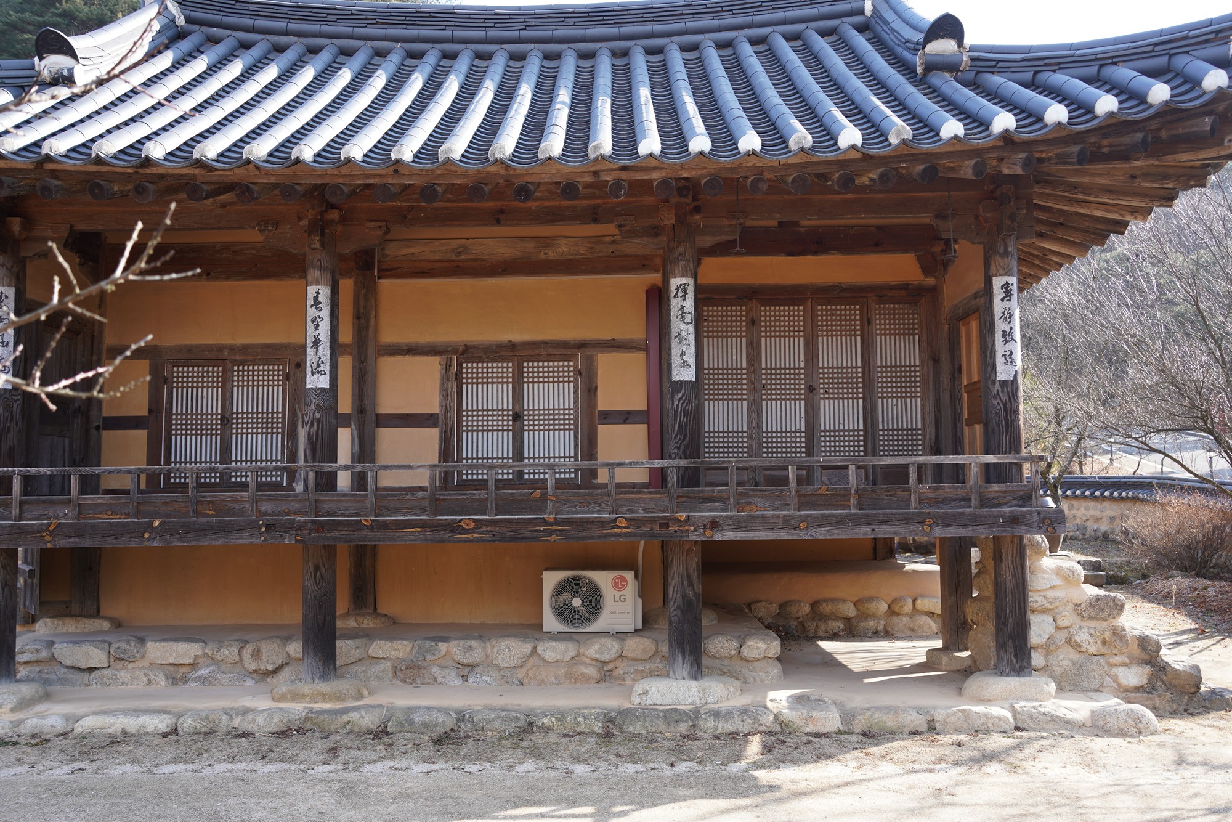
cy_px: 411
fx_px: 1129
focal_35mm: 33
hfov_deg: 57.2
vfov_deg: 40.0
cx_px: 616
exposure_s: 1/100
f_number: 4.5
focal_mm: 33
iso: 100
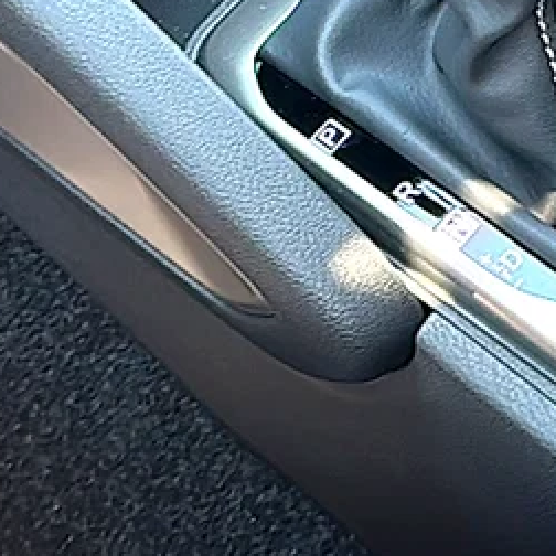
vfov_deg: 16.5
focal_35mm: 103
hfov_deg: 16.1
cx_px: 704
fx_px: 1872
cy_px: -1
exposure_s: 1/43
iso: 80
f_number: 1.78
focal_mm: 6.86
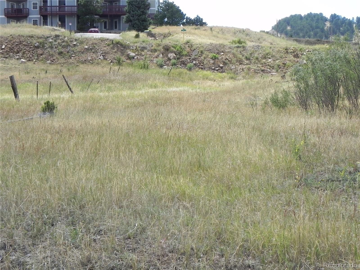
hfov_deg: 23.0
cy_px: 135
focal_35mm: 85
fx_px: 884
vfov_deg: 17.4
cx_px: 180
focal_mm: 15.1
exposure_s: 1/446
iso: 160
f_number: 5.6
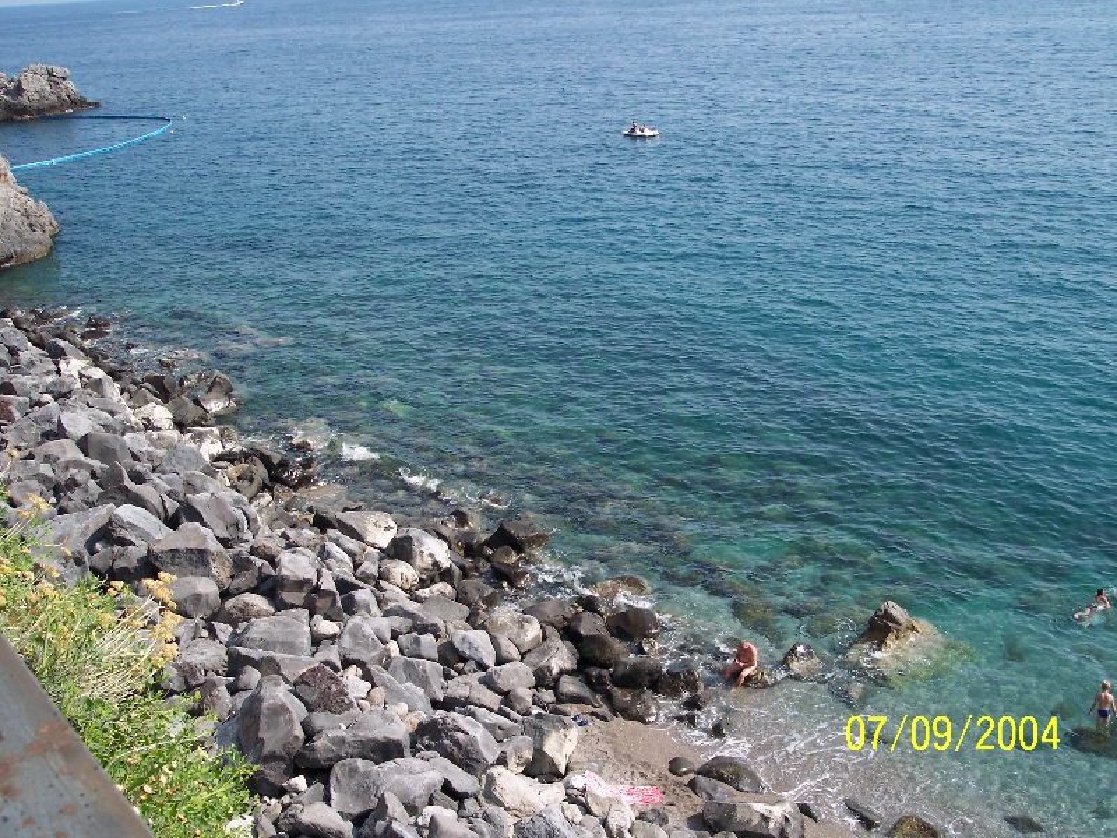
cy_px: 419
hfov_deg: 49.0
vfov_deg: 37.7
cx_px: 558
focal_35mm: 38
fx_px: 1226
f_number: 4.8
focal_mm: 8
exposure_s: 1/500
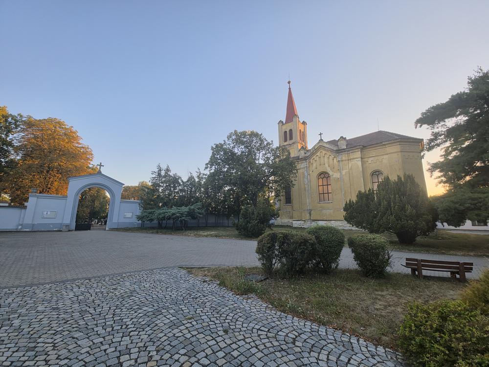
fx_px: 184
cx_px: 244
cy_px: 184
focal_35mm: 13
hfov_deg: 106.2
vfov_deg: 89.9
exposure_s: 1/118
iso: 16
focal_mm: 2.2
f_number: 1.9
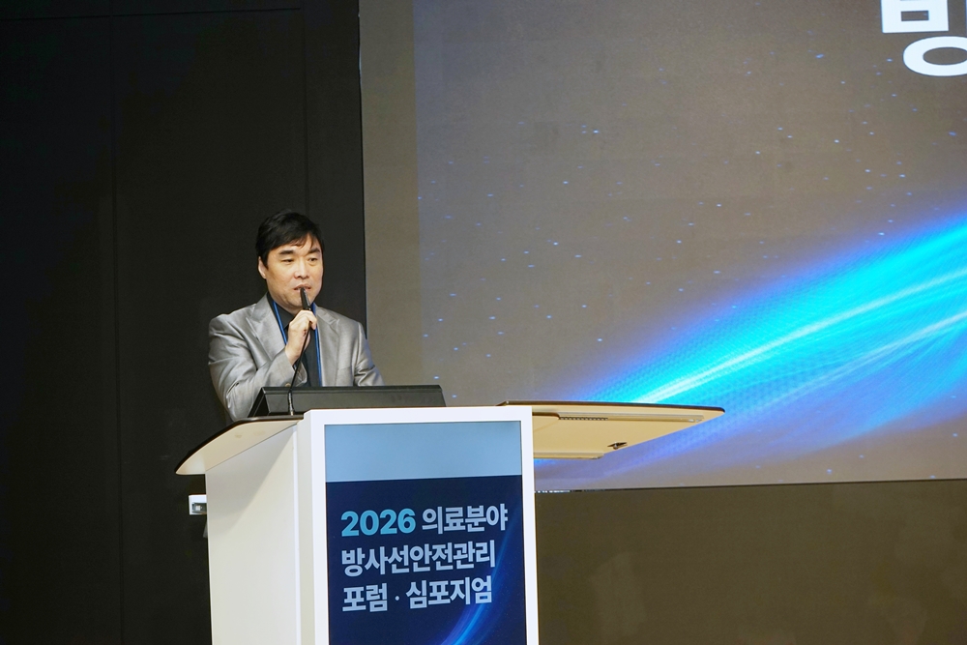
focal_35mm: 65
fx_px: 1746
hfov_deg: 31.0
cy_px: 322
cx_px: 484
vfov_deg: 20.9
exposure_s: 1/100
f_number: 7.1
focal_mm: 65
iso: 400
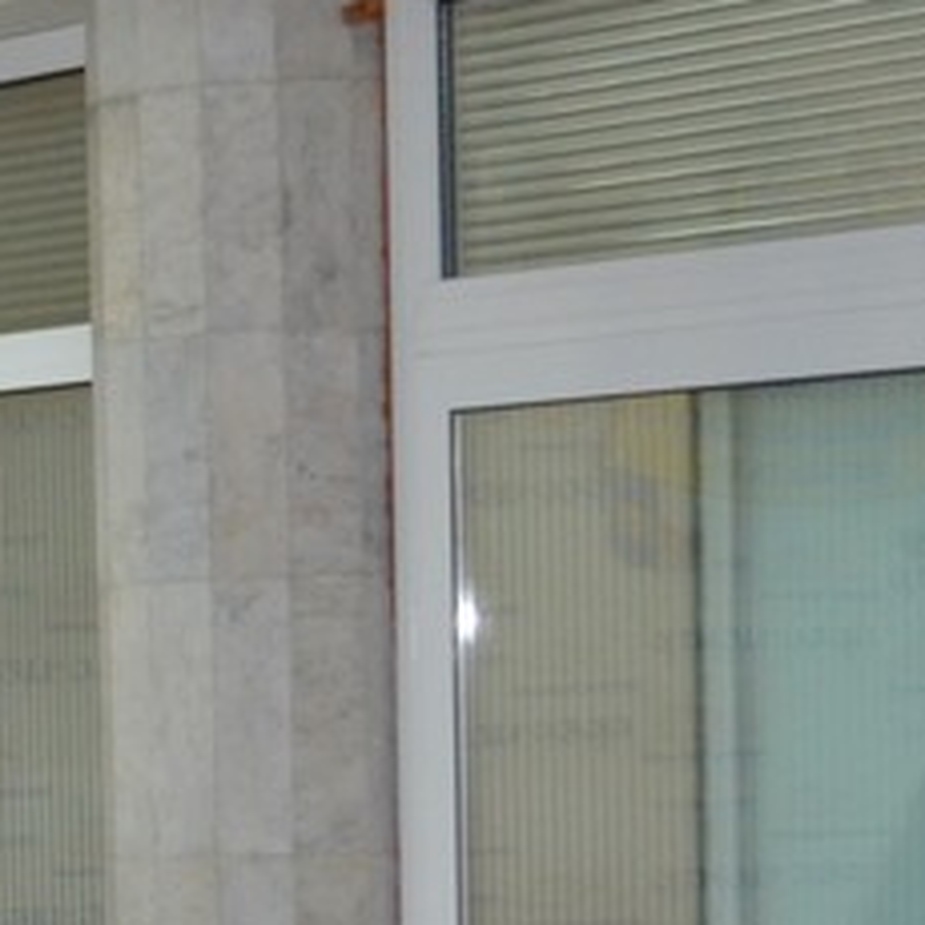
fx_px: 5230
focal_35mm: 173
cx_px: -945
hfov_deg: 9.4
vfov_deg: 10.0
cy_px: 1013
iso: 1000
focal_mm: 26
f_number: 4.2
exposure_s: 1/60
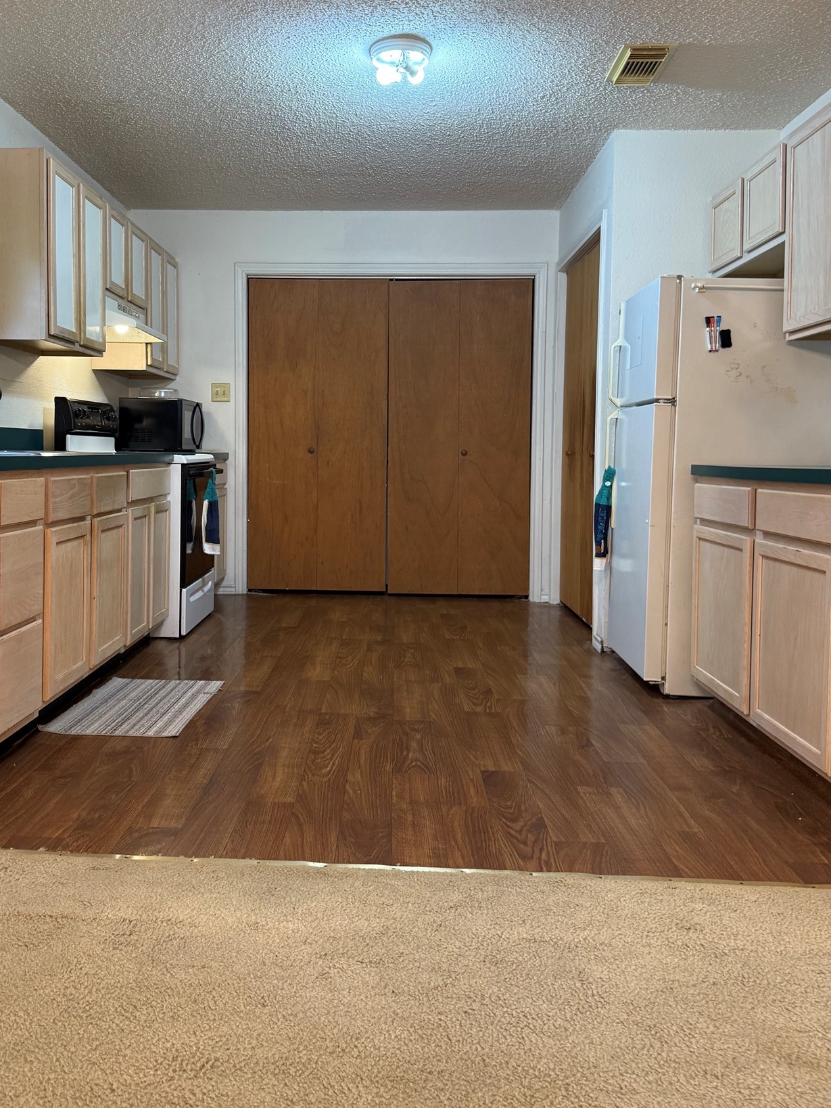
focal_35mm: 30
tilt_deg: -0.7
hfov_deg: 46.6
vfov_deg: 59.8
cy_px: 485
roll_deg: -1.7
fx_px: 960
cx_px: 351
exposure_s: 1/60
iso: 200
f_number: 1.78
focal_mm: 6.76
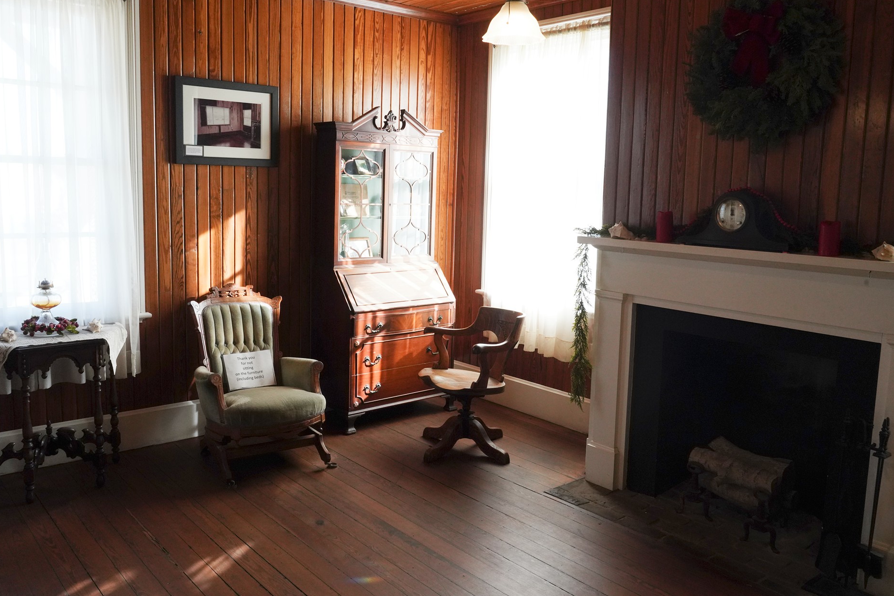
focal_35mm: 30
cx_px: 436
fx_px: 745
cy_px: 278
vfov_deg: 43.6
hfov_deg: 61.9
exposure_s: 1/80
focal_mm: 28
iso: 3200
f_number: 18
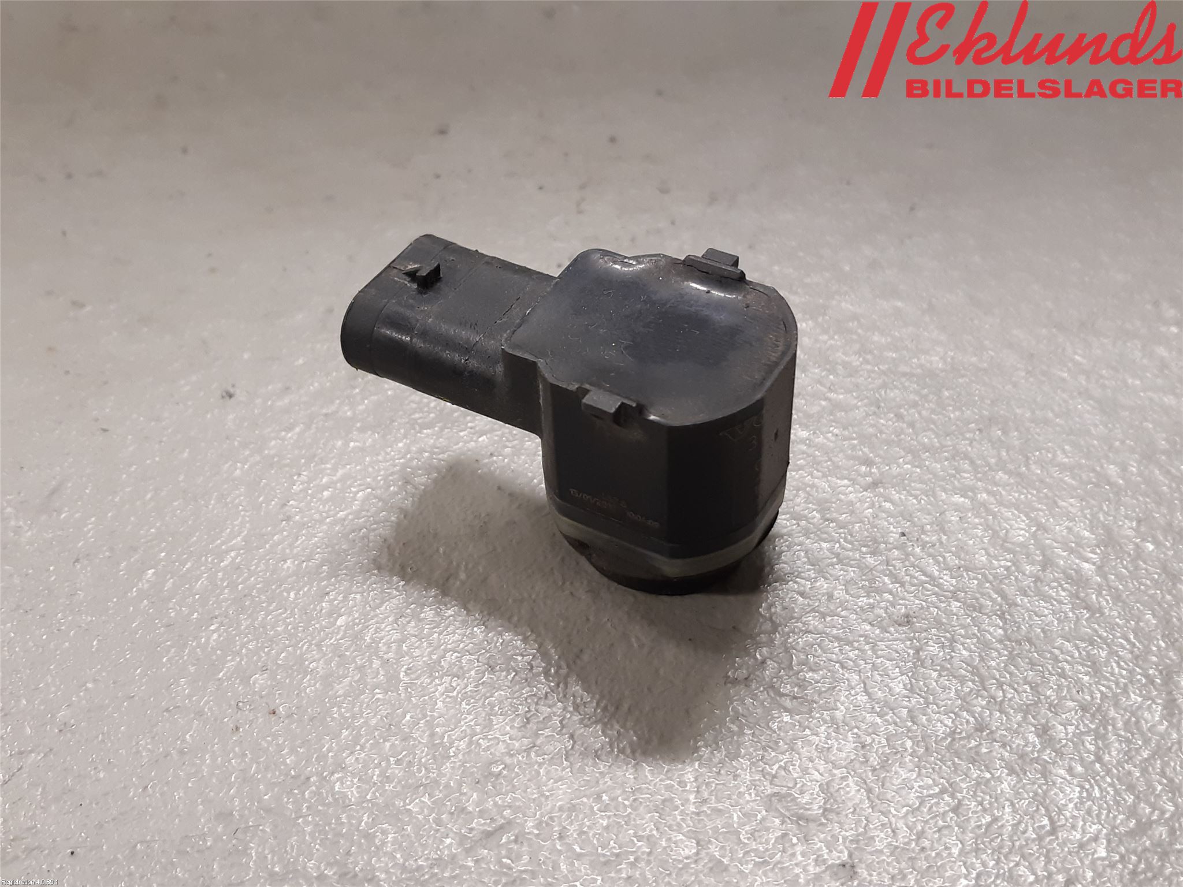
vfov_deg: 53.1
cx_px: 592
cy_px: 444
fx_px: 889
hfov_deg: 67.3
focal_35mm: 26
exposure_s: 1/50
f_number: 1.7
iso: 125
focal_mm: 3.93
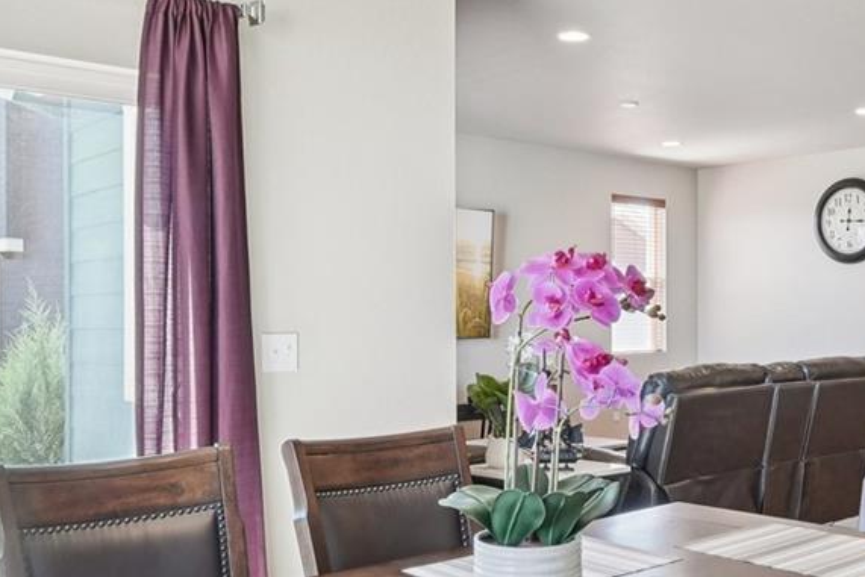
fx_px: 1009
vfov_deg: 31.9
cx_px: 617
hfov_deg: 45.2
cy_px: 320
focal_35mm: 42
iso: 800
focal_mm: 10
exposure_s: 1/8
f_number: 8
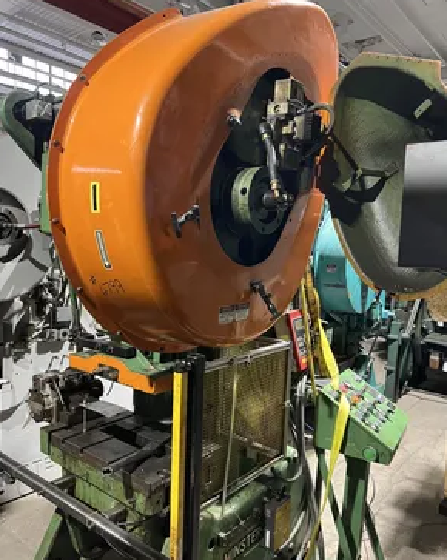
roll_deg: -1.4
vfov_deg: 62.2
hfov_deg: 51.5
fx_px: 463
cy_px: 298
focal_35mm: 28
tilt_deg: -5.9
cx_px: 228
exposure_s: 1/60
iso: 500
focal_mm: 5.7
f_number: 1.5
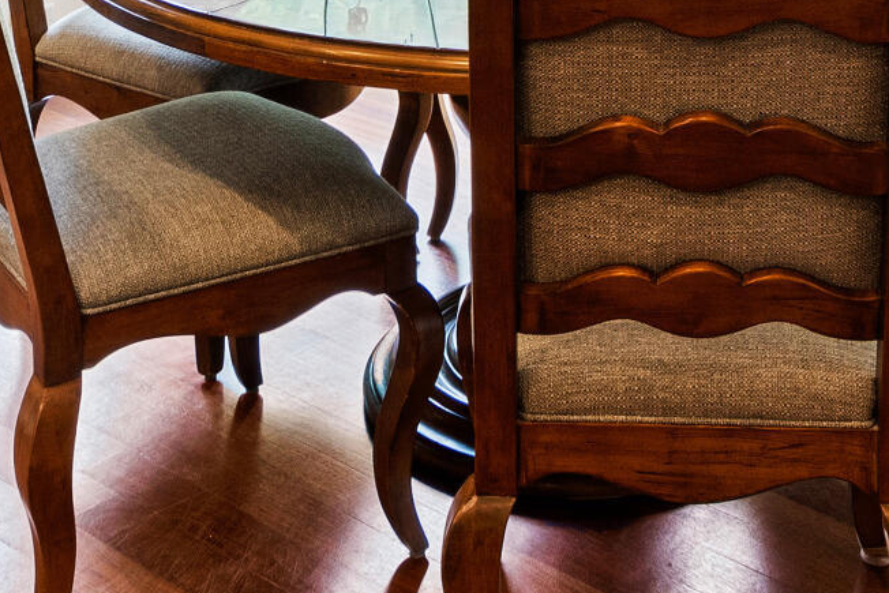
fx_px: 1704
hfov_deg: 29.1
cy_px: -532
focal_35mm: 69
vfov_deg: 16.1
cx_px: 579
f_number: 8
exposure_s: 1/2
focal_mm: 10
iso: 100
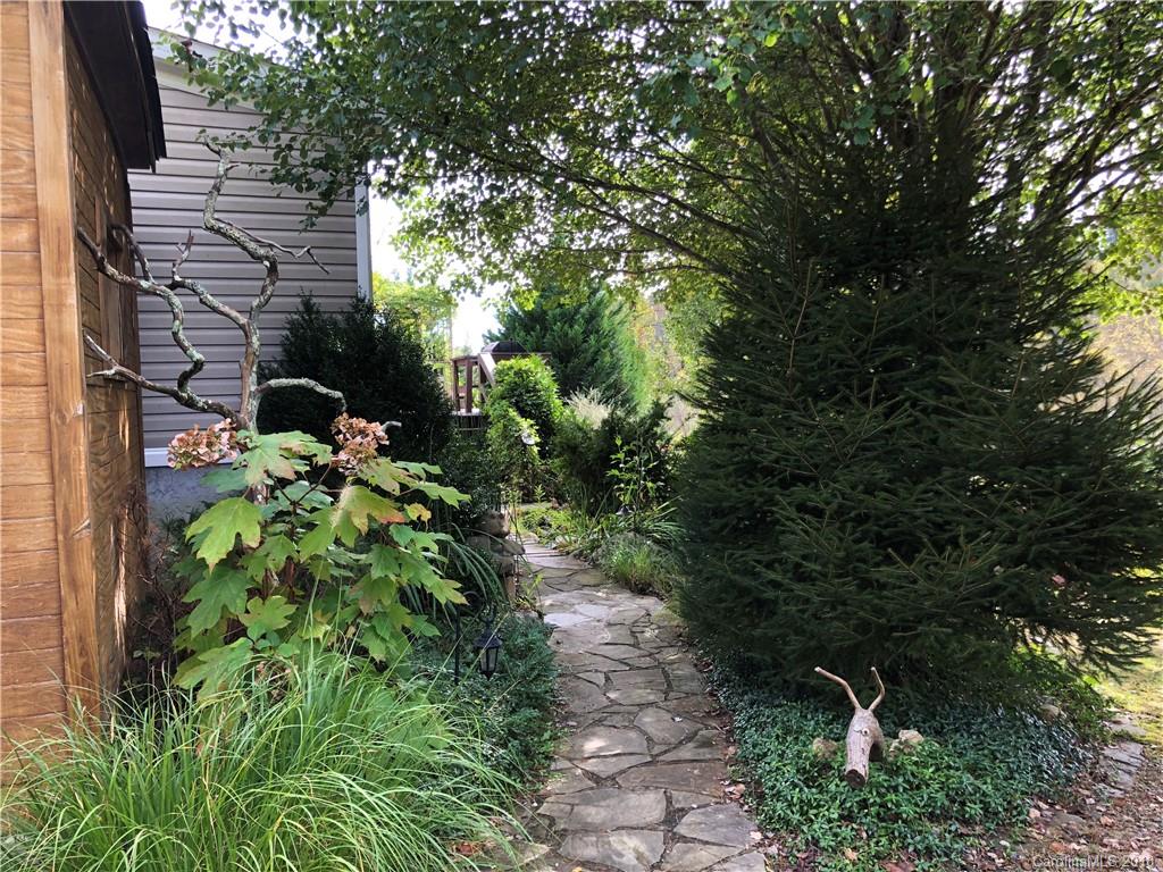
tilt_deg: -2.1
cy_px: 436
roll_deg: +1.8
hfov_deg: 63.4
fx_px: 941
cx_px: 582
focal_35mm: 28
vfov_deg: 49.7
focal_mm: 4
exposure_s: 1/120
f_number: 1.8
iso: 32
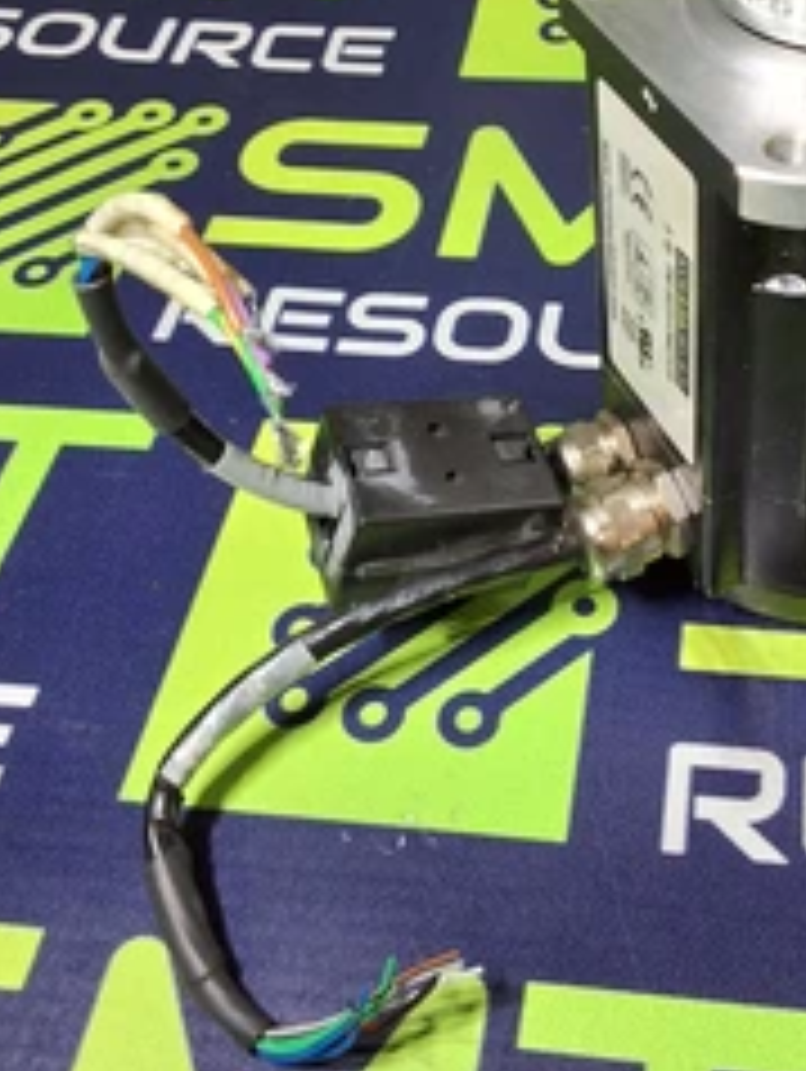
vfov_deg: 39.7
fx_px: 1457
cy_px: 328
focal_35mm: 47
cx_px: 549
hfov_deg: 30.7
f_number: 1.9
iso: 64
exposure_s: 1/40
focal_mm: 2.91
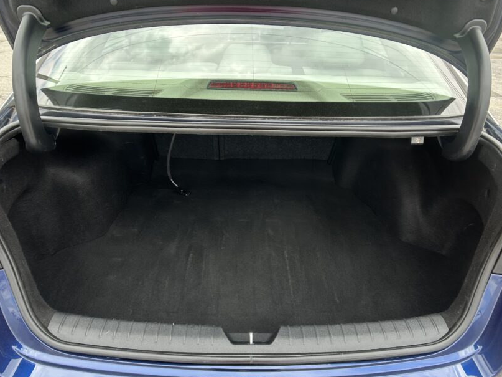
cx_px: 241
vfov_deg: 42.9
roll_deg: -0.7
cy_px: 180
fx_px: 478
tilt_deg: -30.4
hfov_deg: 55.3
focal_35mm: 33
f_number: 1.5
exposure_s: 1/371
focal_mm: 5.7
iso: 50
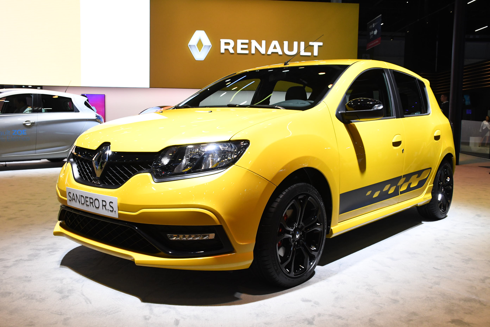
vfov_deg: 38.9
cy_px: 164
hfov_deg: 55.8
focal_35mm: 34
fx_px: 463
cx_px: 245
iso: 2000
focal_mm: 23
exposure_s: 1/200
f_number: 7.1
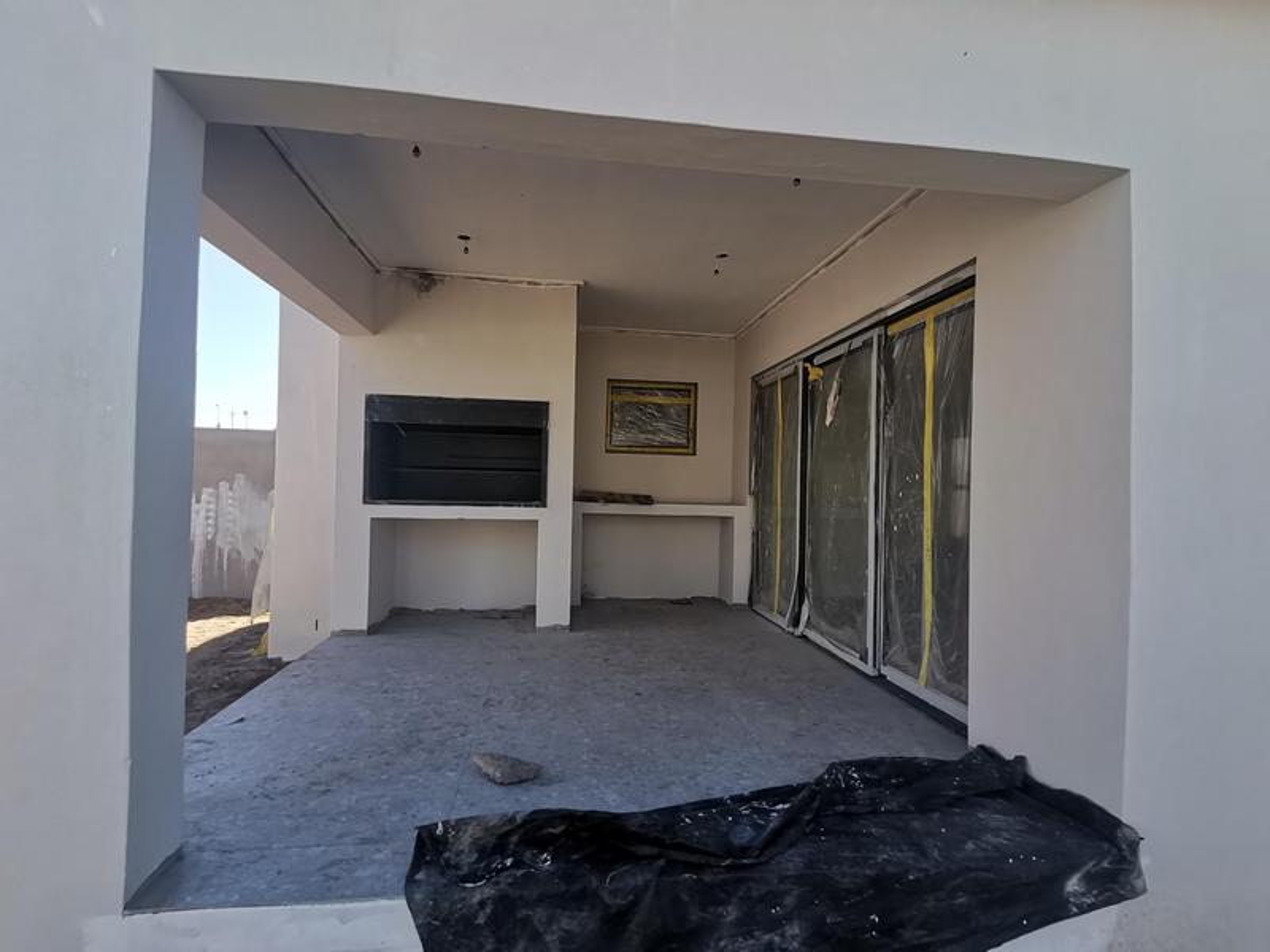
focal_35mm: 17
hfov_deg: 91.0
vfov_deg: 74.7
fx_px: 624
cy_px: 476
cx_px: 635
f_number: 2.4
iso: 50
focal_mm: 1.78
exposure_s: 1/506
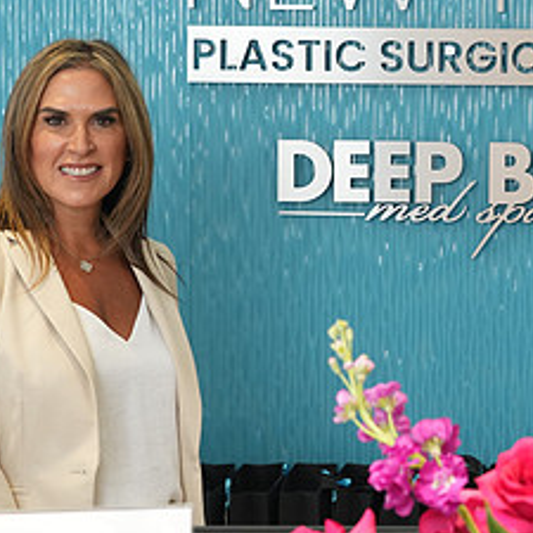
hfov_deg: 16.4
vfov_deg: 16.5
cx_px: 464
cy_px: 146
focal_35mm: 105
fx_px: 1829
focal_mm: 48
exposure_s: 1/250
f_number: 5.6
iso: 1600
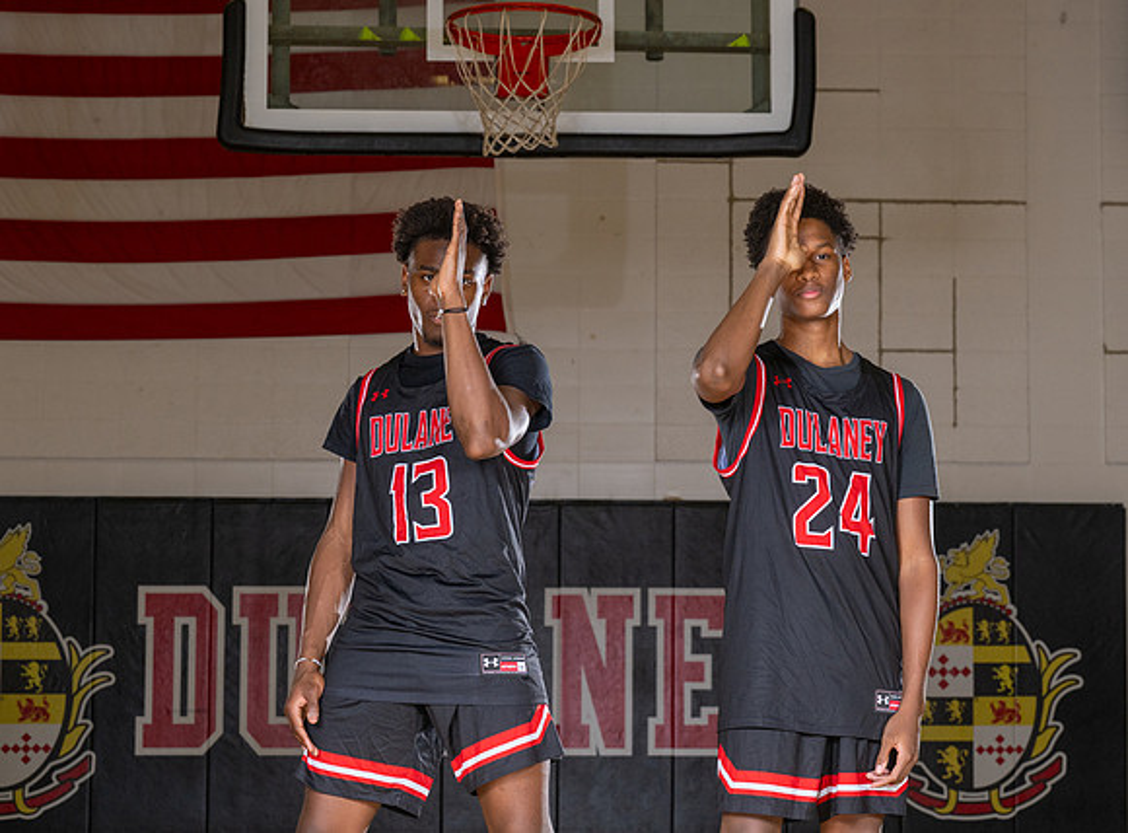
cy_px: 373
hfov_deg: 20.7
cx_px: 699
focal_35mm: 95
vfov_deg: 15.4
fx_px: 3084
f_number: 7.1
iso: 400
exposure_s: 1/100
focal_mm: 72
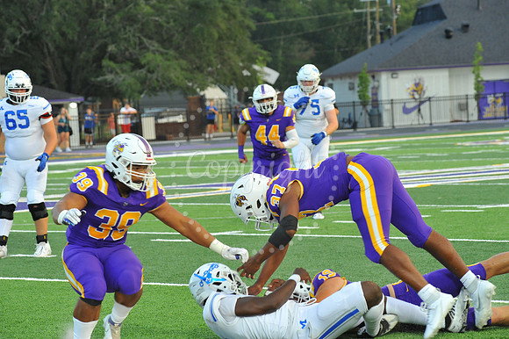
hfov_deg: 13.3
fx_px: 2190
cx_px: 254
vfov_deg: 8.8
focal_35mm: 155
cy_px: 170
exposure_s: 1/320
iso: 2000
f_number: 8
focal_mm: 155
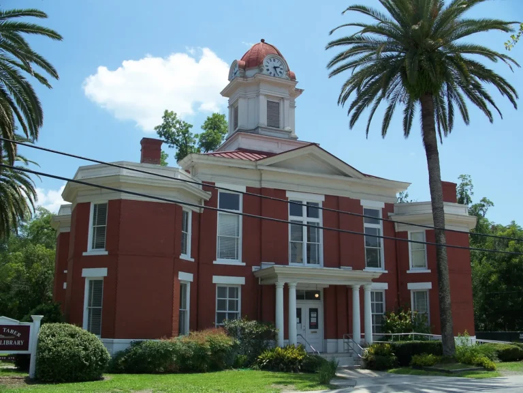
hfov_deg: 50.1
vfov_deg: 38.7
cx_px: 262
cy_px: 196
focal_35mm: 37
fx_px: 559
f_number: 4
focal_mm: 7.8
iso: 64
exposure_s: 1/500
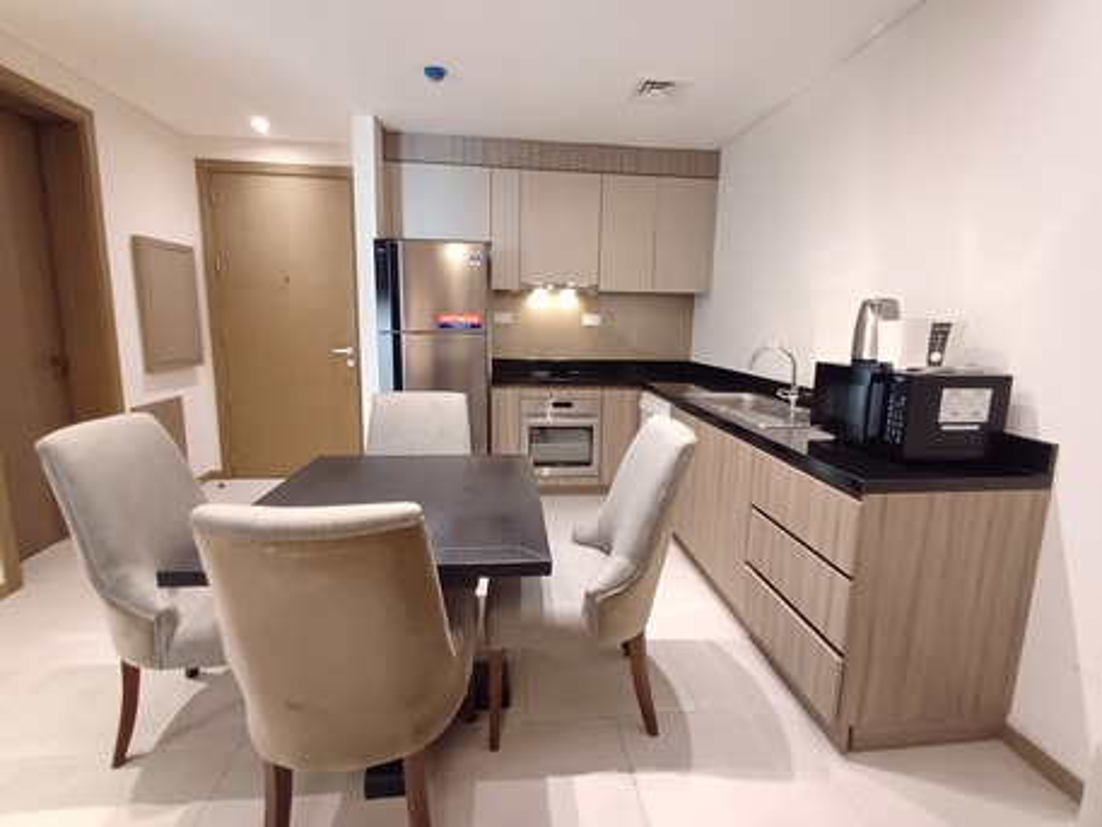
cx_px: 551
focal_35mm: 16
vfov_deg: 78.1
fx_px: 509
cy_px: 414
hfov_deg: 94.5
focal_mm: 1.64
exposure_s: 1/20
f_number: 2.2
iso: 400
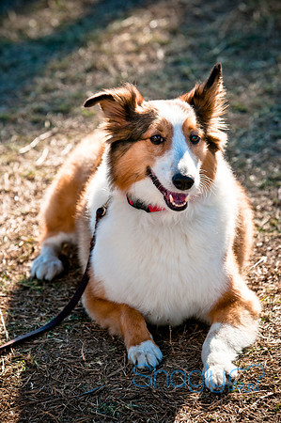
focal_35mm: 218
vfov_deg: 9.5
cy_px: 212
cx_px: 140
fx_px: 2552
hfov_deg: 6.3
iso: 200
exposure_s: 1/640
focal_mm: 145
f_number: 5
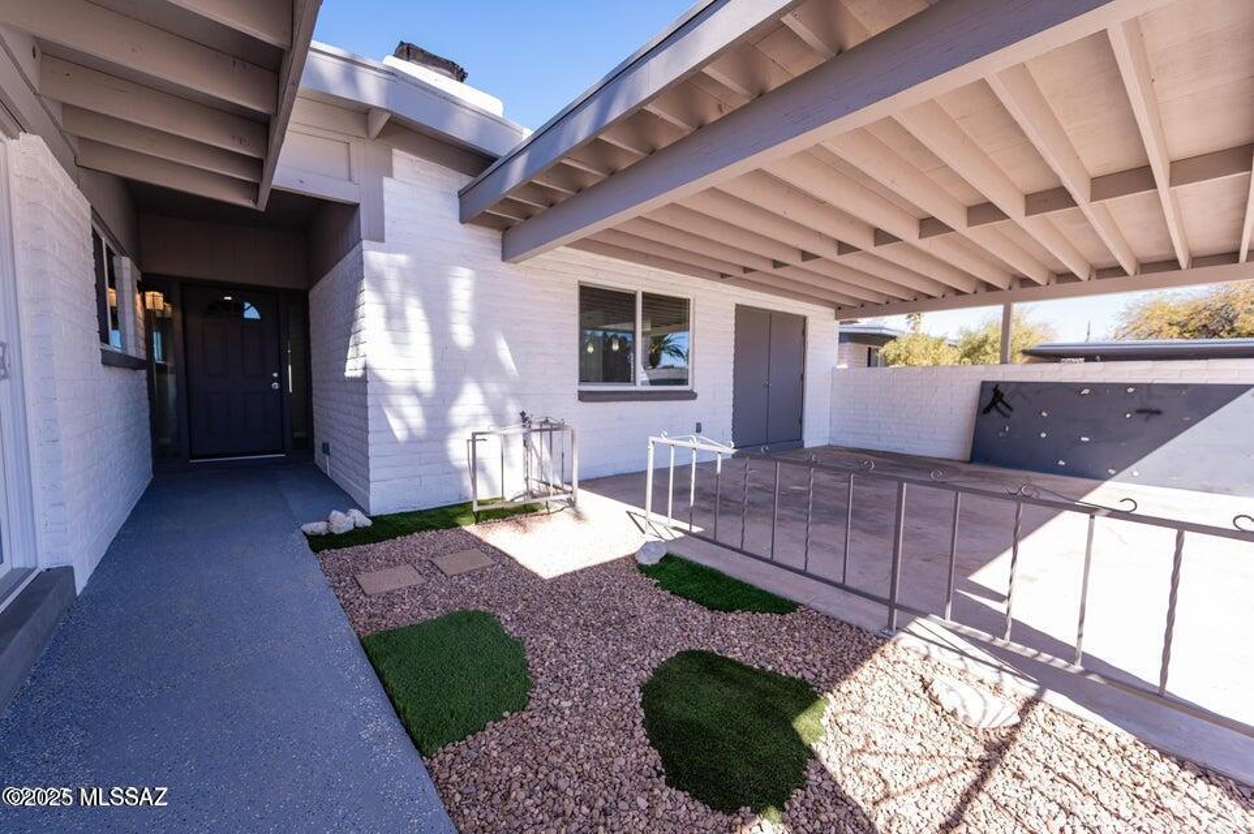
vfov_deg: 81.1
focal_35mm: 14
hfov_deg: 104.3
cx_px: 627
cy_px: 417
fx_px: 487
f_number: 4
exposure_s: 1/200
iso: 100
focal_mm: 14
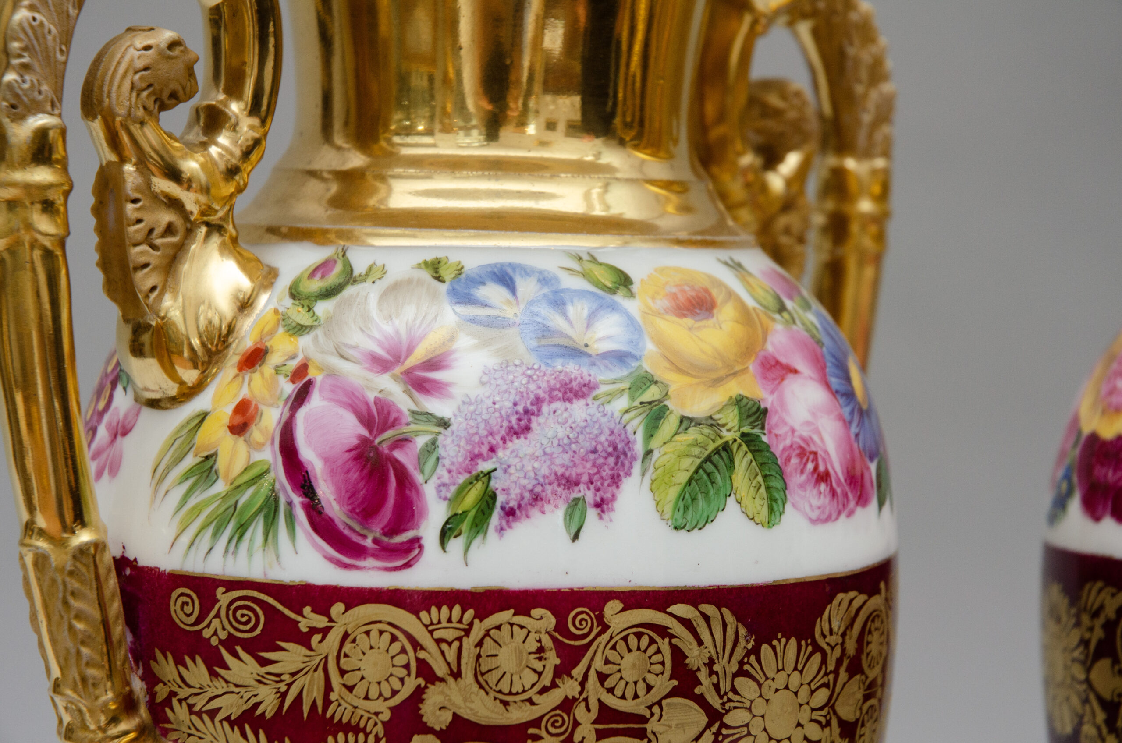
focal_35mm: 105
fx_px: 3266
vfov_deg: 13.0
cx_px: 561
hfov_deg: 19.5
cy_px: 372
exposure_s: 1/125
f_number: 8
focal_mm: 70
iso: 200
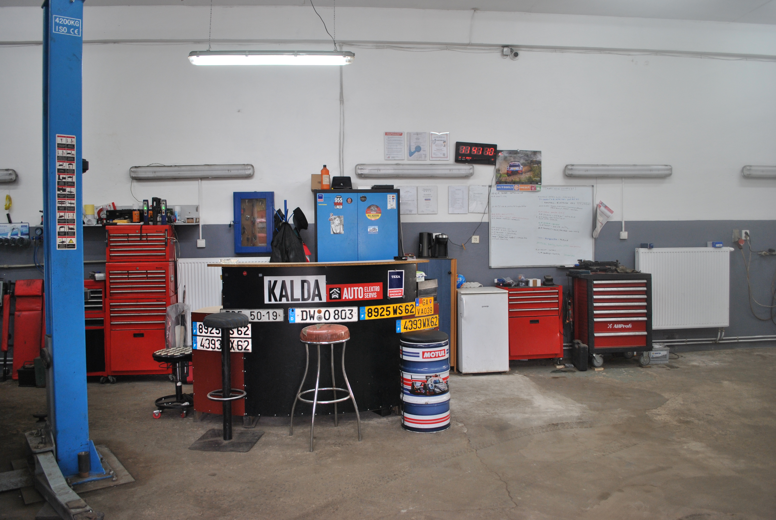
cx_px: 388
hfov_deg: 67.3
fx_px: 583
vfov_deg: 48.0
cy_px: 260
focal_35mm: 27
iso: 200
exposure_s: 1/30
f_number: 3.5
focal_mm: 18
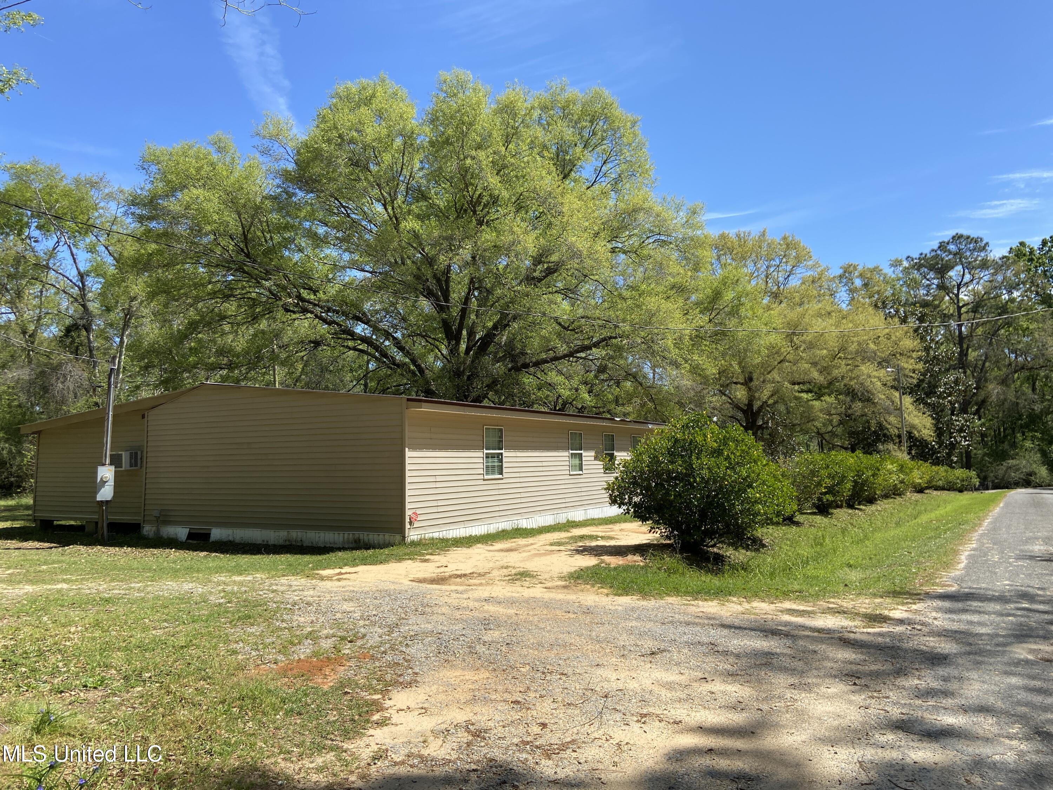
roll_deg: +1.4
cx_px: 526
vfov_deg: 53.1
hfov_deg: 67.3
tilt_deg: +3.0
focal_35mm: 26
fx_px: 791
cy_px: 395
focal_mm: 4.25
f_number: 1.8
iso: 32
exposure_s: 1/2358
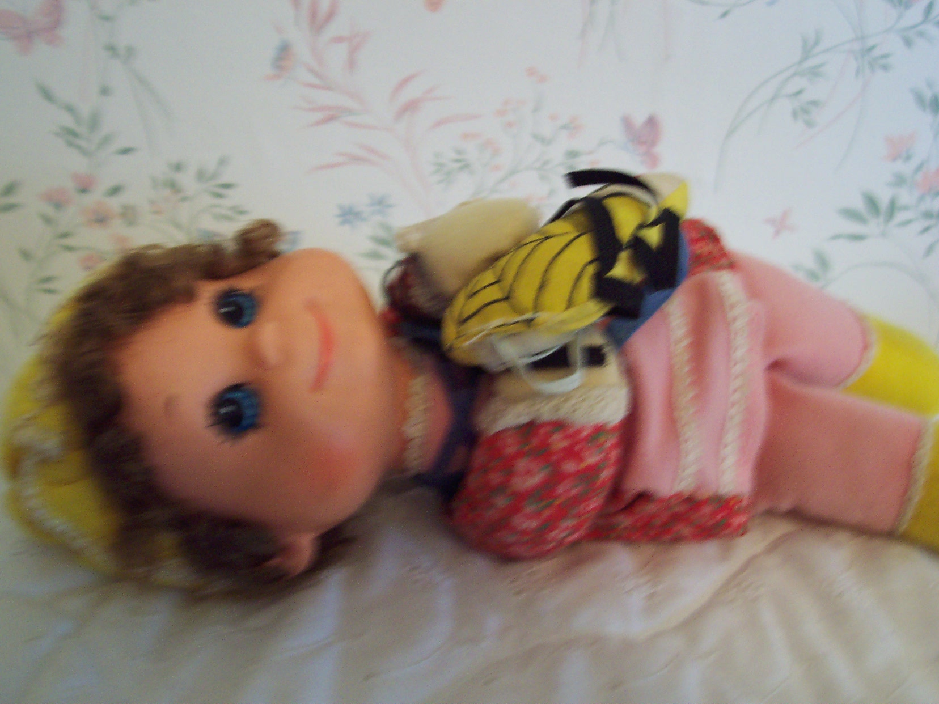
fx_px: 1004
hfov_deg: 50.1
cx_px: 470
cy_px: 352
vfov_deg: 38.7
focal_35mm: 37
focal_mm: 5.6
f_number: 2.8
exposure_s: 1/15
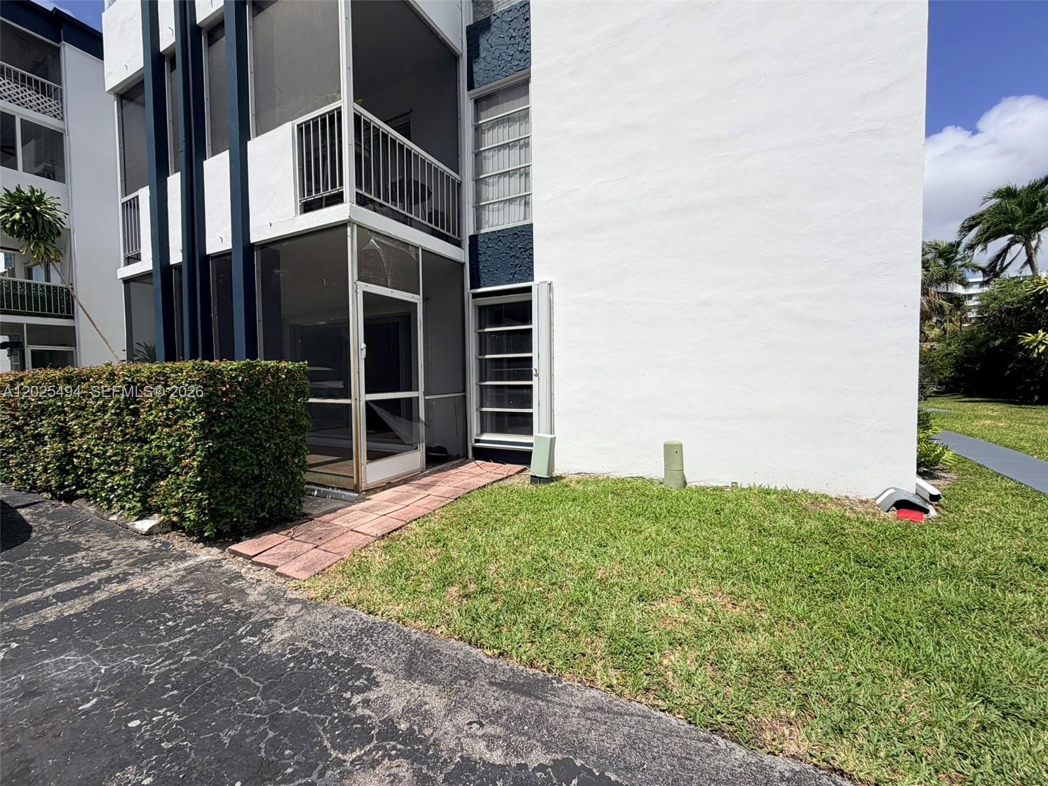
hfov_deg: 102.1
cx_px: 524
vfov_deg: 85.7
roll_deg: +0.6
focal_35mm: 14
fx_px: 424
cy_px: 393
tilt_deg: -1.7
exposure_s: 1/1848
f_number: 2.2
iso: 20
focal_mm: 2.22
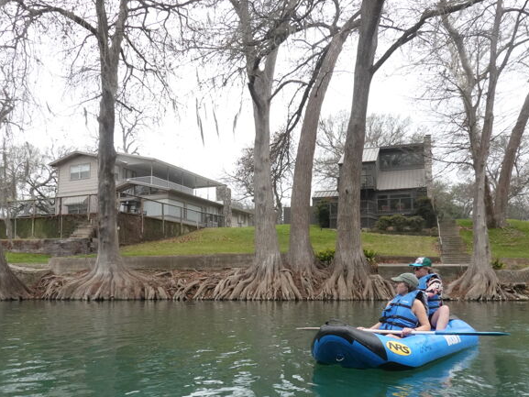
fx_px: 489
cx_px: 261
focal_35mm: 32
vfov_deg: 44.0
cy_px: 231
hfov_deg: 56.8
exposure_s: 1/250
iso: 1600
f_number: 11
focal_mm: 9
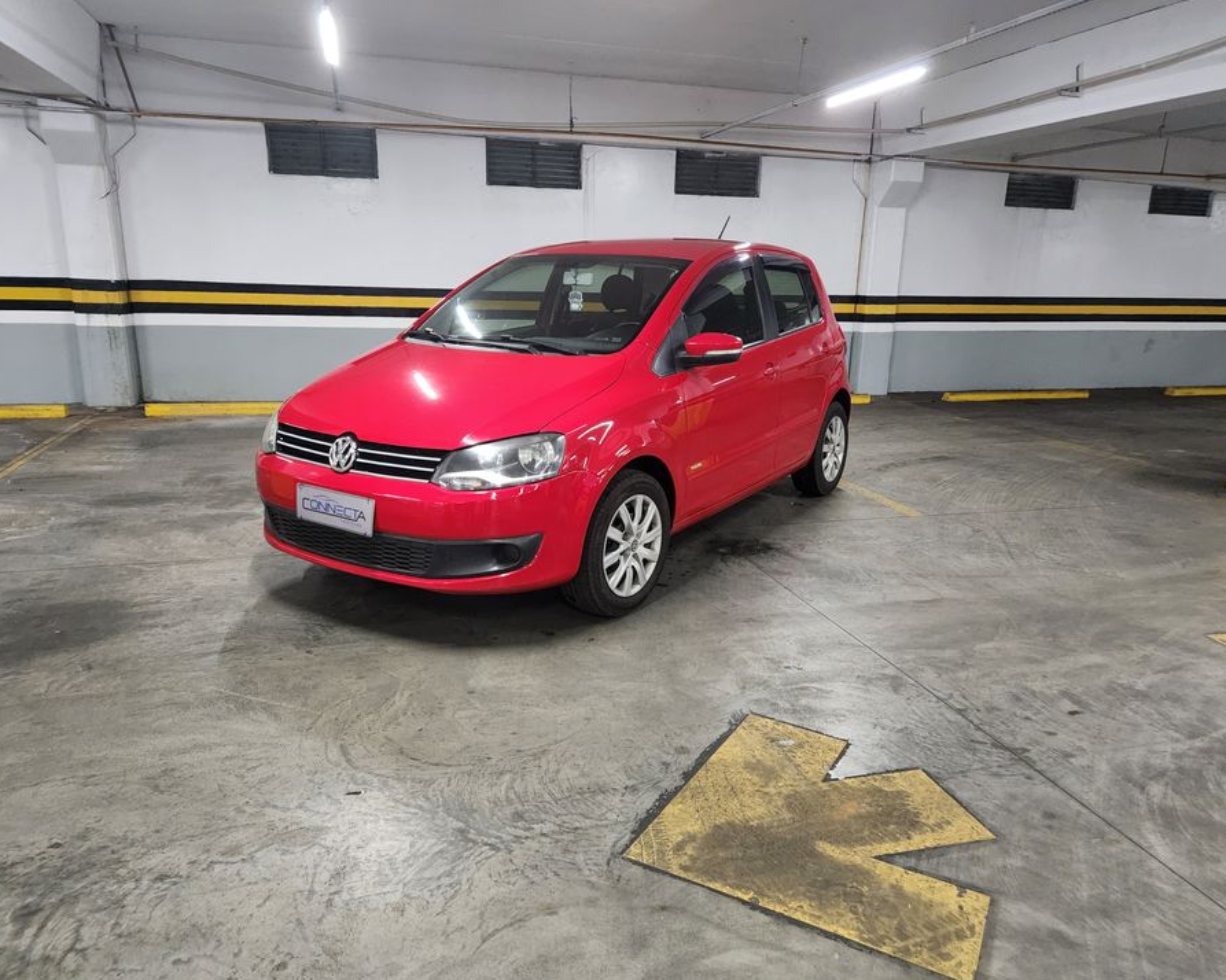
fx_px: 871
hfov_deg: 70.3
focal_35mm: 24
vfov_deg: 58.8
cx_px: 614
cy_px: 491
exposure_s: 1/120
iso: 1000
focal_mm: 5.4
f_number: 1.8
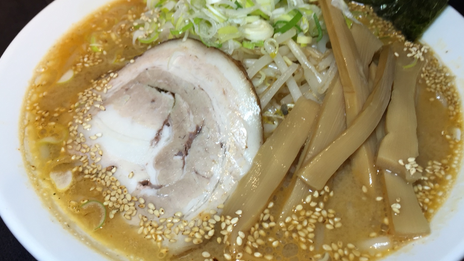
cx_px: 231
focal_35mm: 32
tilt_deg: -49.2
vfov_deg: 36.7
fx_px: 394
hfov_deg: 61.0
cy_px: 128
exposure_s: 1/100
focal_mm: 4.15
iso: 50
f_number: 2.2
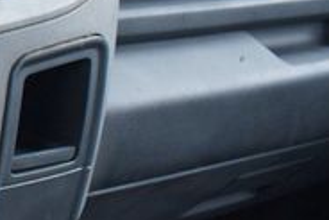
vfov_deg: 14.4
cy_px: 12
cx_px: -218
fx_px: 860
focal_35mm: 94
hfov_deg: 18.2
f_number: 3.5
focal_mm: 18
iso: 1250
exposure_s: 1/125
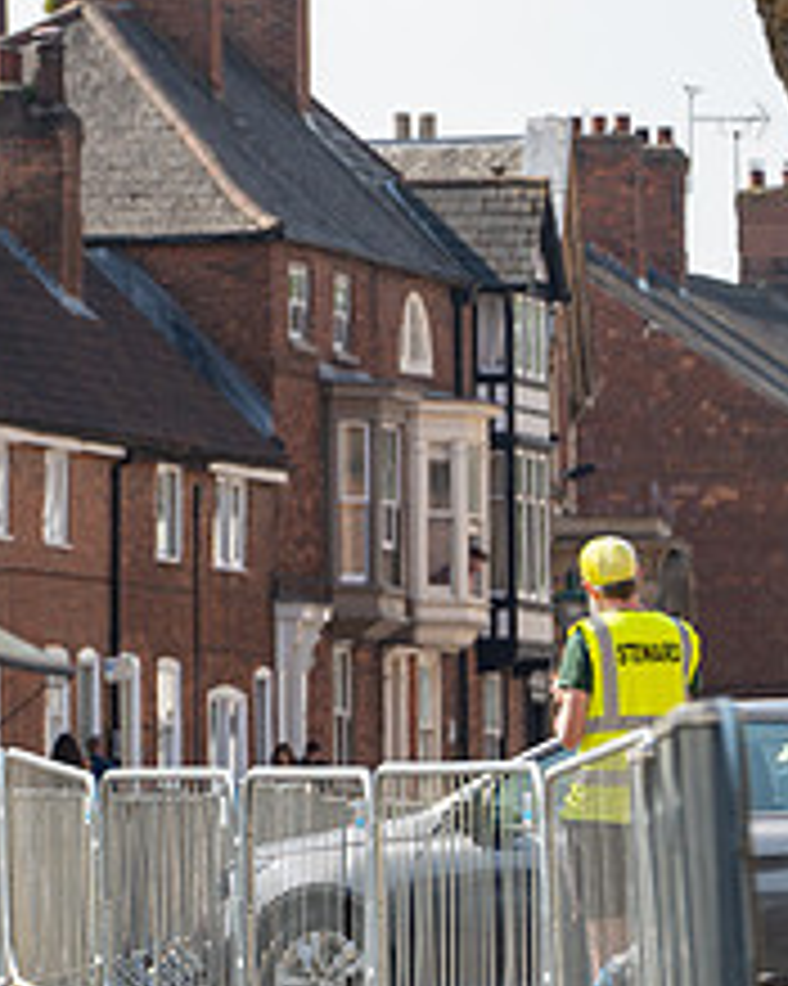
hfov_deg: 3.6
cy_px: 687
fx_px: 12603
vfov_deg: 4.5
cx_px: -378
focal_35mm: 432
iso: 200
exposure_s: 1/1000
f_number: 4.5
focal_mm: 160
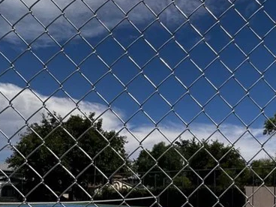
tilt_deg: +2.9
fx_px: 311
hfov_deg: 46.8
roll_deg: -0.9
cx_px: 193
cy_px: 176
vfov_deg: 35.2
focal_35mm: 39
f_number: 2.2
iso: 40
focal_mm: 2.22
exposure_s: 1/3040
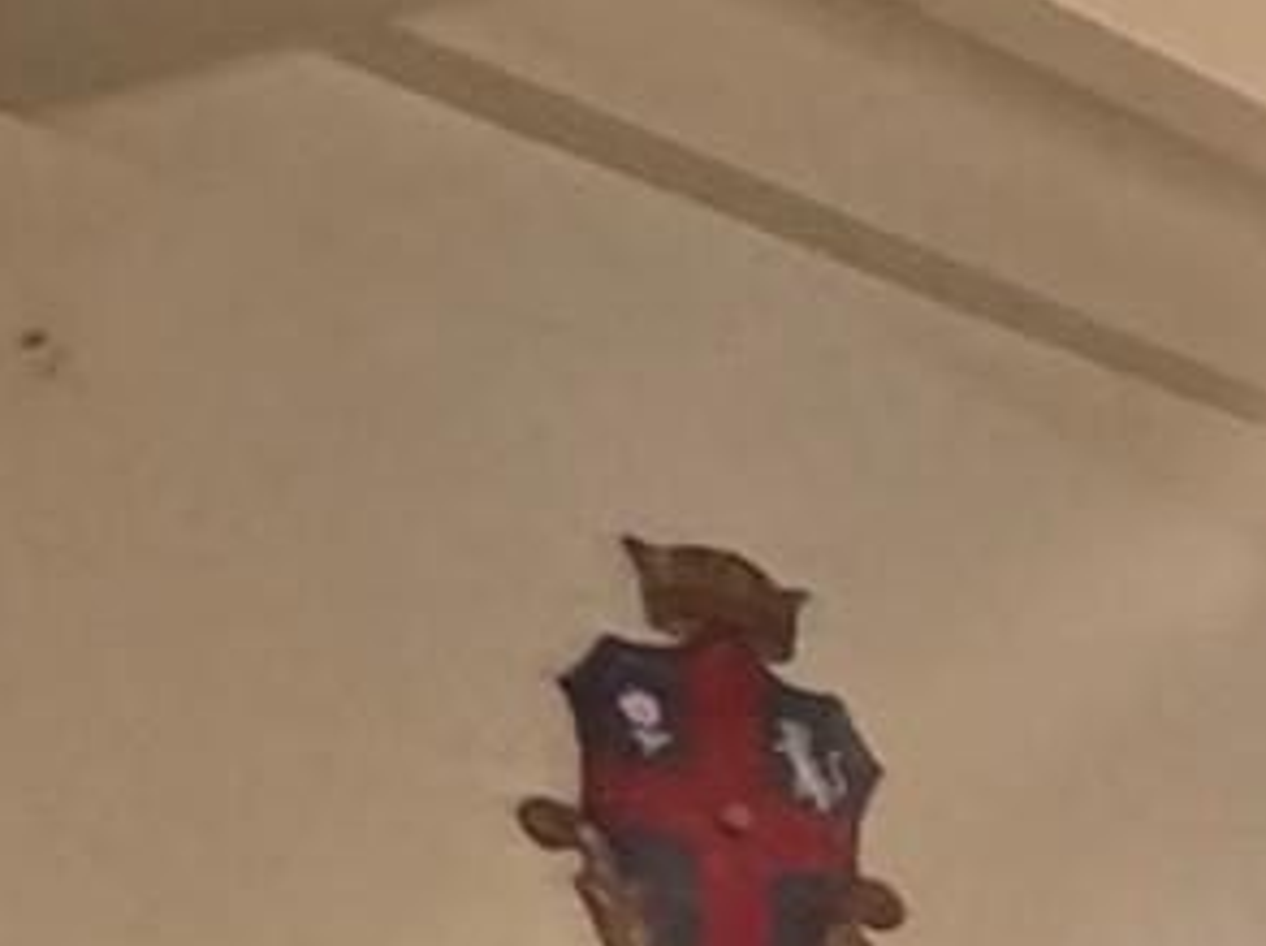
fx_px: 3580
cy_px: 1961
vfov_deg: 12.9
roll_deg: -0.1
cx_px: 3547
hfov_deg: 12.2
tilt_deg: -1.6
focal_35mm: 98
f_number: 2.2
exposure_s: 1/60
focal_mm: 2.22
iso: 1250
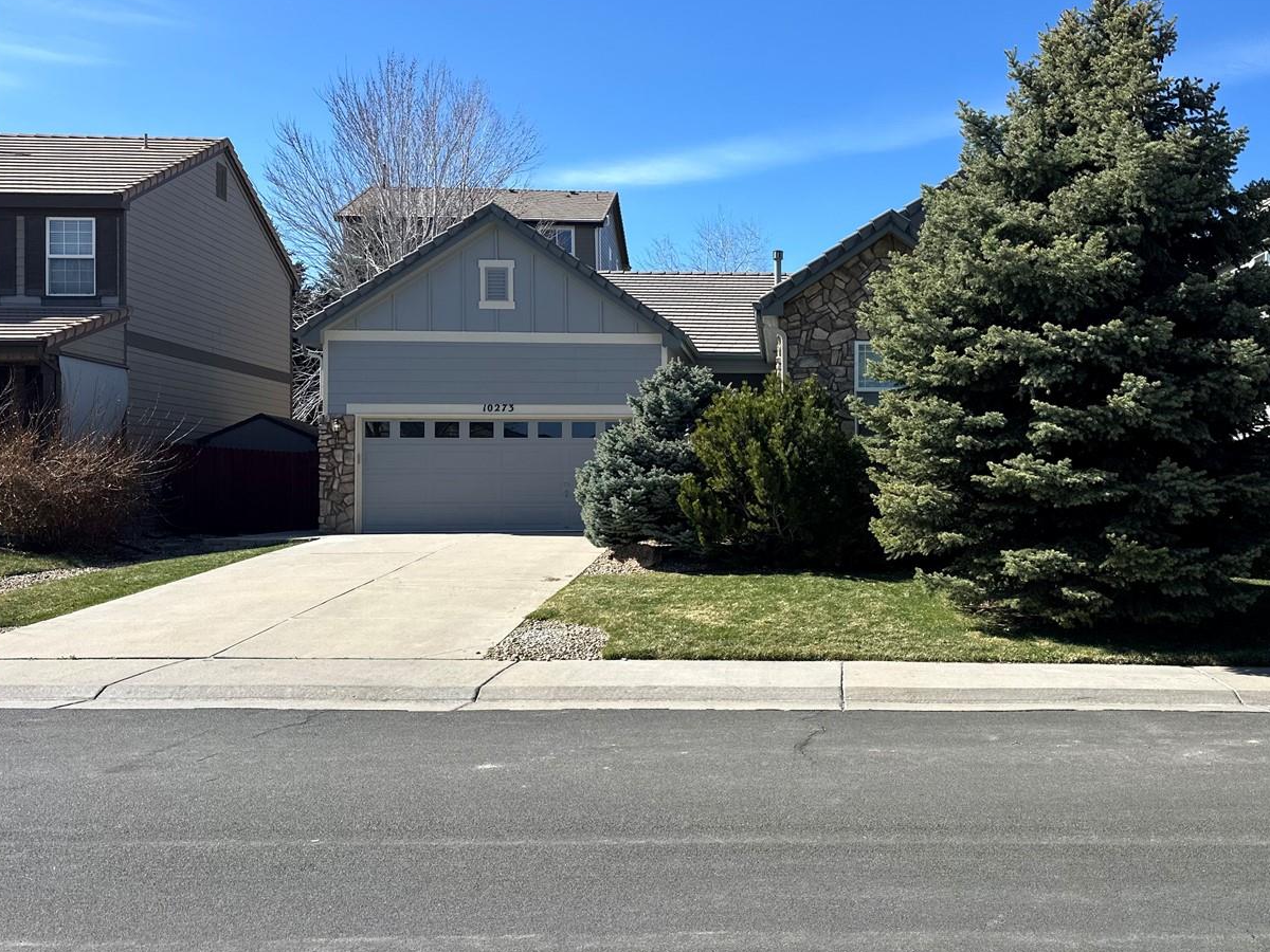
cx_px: 835
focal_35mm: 32
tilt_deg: +1.1
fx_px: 1174
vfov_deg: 44.2
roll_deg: +0.1
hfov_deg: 55.8
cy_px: 466
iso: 80
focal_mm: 6.86
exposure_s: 1/2882
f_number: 1.78
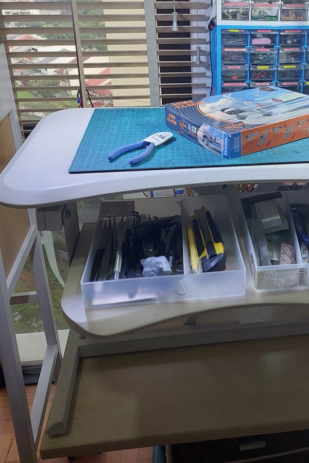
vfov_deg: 54.5
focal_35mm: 34
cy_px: 148
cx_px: 229
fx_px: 438
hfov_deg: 37.9
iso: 40
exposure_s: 1/50
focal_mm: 5.06
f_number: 1.8
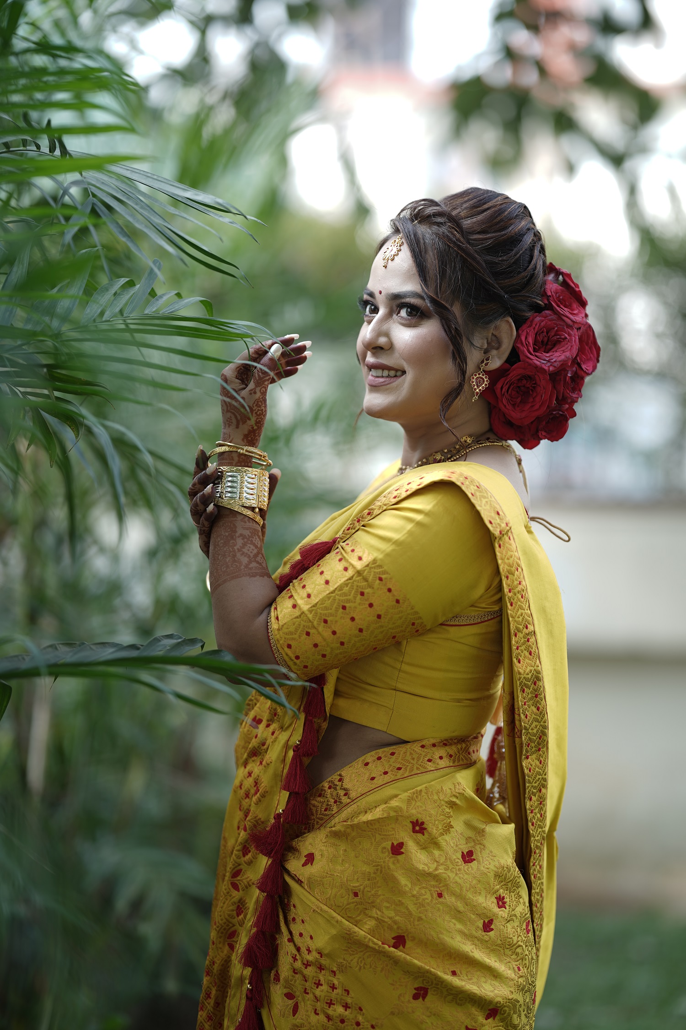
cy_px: 515
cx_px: 343
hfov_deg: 16.1
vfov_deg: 23.9
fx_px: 2429
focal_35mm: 85
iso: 50
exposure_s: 1/200
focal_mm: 85
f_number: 1.4
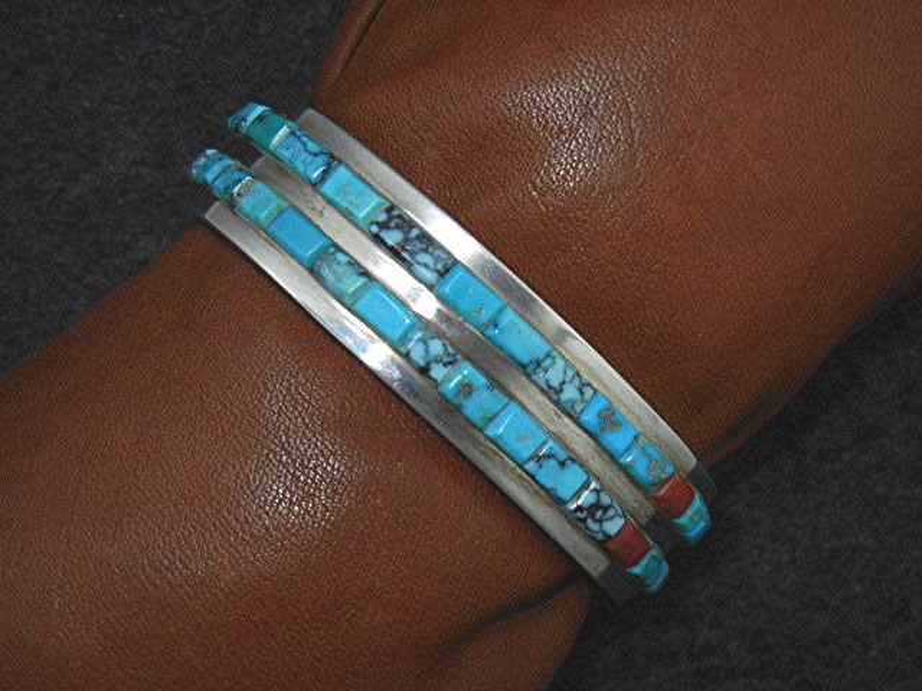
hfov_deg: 32.7
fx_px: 1571
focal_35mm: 59
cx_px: 461
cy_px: 346
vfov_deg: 24.8
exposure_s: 1/30
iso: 749
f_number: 8
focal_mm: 10.6
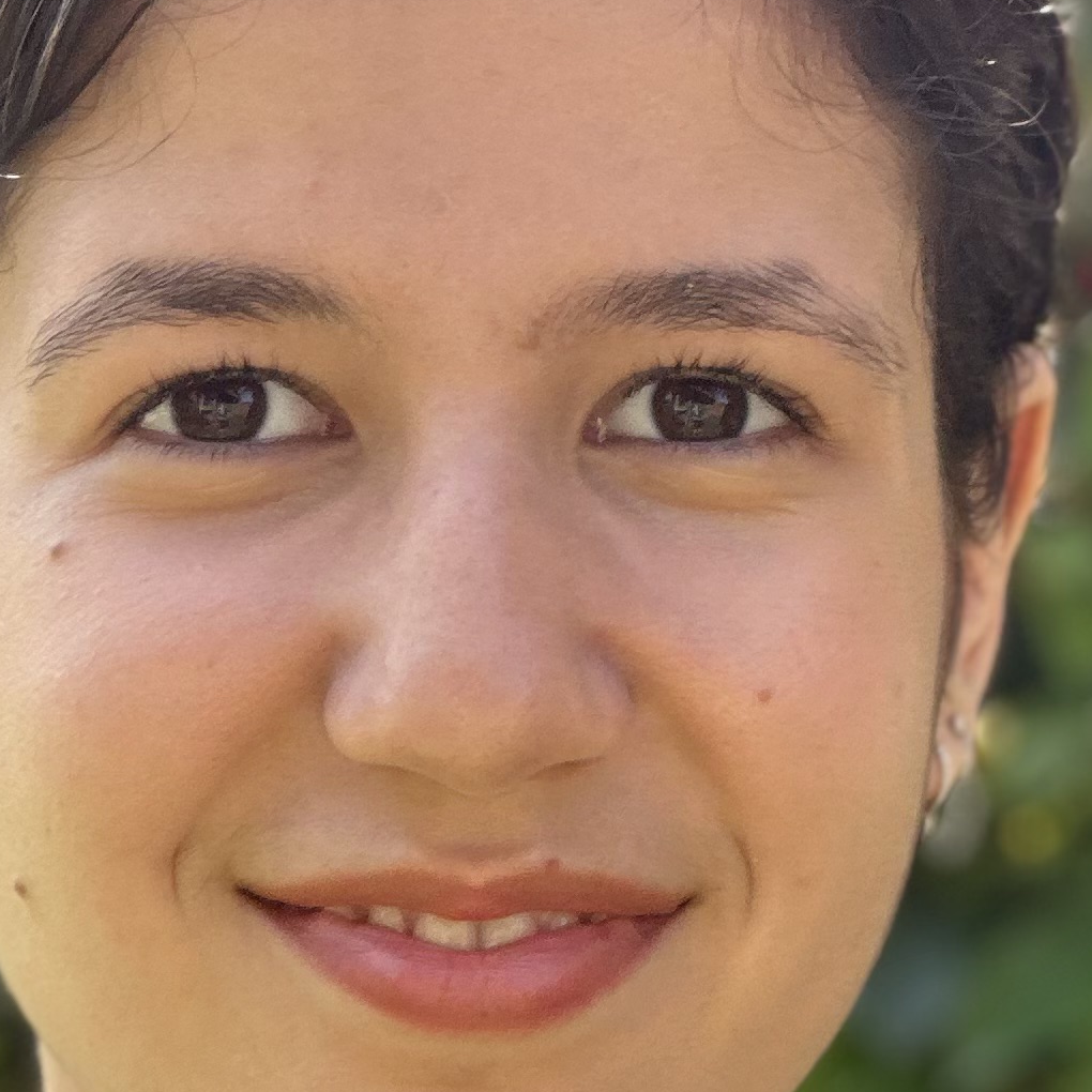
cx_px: 428
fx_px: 9601
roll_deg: -2.1
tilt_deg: -3.1
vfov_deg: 6.5
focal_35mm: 269
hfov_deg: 6.5
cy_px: 943
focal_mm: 9
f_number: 2.8
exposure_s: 1/121
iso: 32
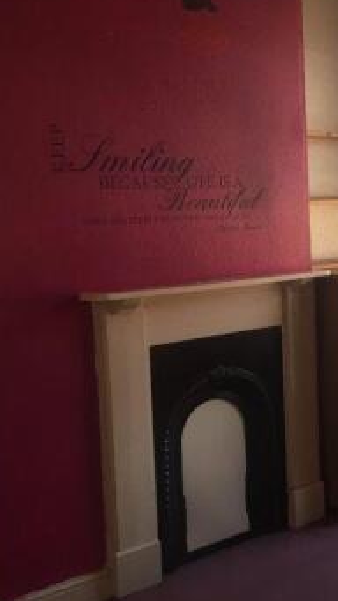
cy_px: 302
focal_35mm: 54
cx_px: 499
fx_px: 860
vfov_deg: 38.5
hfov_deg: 19.5
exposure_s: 1/33
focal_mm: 4.15
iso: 32
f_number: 2.2
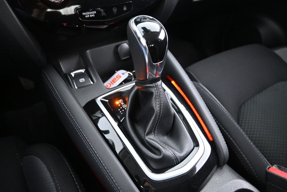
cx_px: 144
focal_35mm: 24
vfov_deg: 53.1
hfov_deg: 73.7
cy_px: 96
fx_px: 191
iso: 3200
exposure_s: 1/6
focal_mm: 16
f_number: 3.5
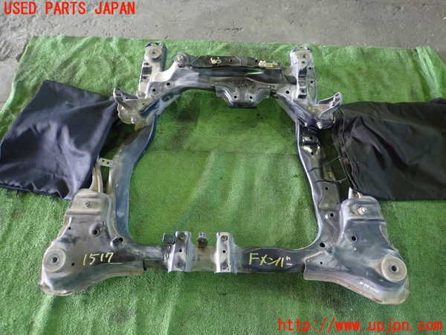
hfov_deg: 69.4
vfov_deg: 54.9
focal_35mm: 25
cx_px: 223
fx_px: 322
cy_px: 168
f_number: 2
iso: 400
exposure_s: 1/30
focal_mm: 4.5
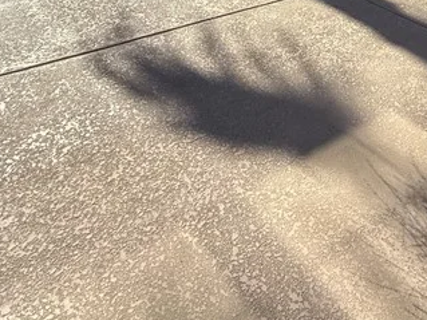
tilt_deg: -1.6
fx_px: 555
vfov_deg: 24.2
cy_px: -175
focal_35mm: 45
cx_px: 357
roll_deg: -1.4
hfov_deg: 39.9
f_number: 2.2
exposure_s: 1/1656
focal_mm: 2.22
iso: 50
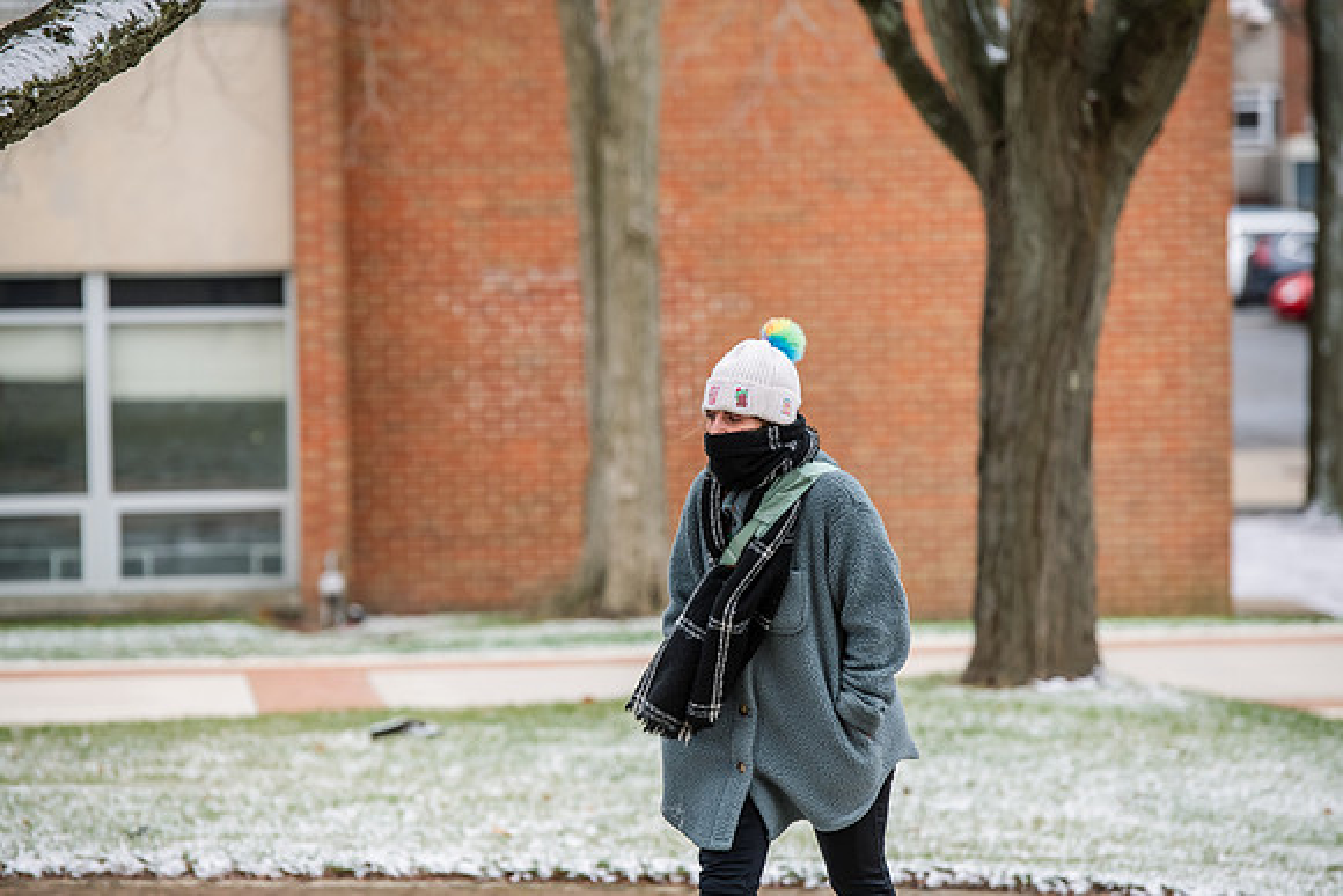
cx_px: 672
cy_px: 448
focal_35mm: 180
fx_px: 6716
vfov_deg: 7.6
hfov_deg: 11.4
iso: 800
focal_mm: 180
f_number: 4.5
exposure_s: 1/500
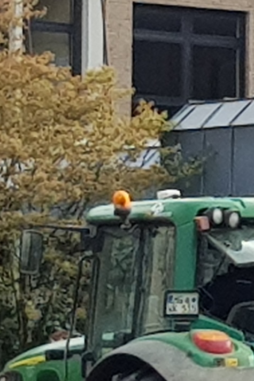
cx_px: 669
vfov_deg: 13.4
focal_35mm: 153
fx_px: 1620
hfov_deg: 8.1
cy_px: 228
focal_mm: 4.2
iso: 40
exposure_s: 1/610
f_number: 1.7
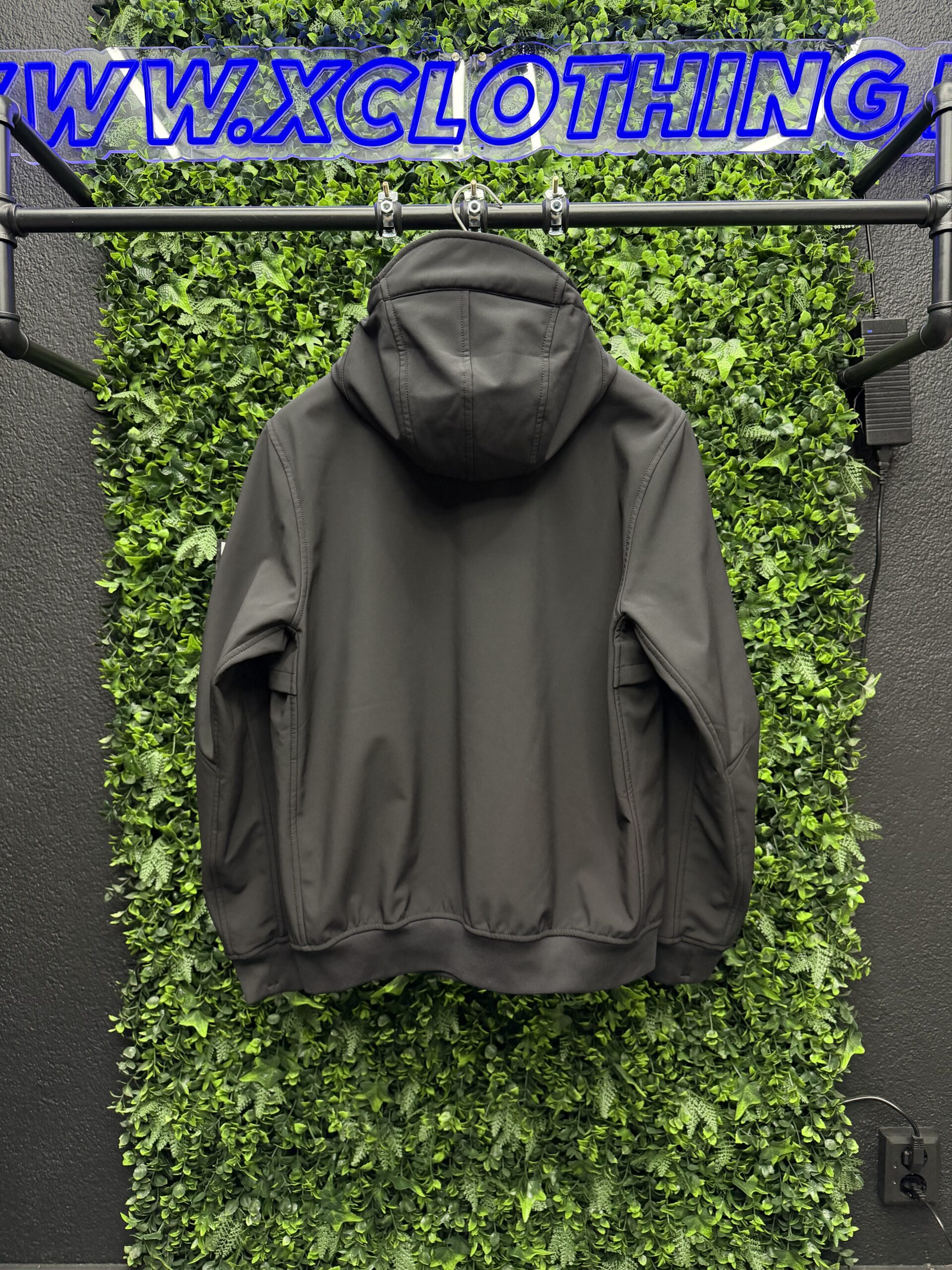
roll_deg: -0.1
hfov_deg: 56.8
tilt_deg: -3.8
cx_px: 476
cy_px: 635
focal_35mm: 24
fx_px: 880
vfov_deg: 71.6
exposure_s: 1/50
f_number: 1.78
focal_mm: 6.76
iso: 200
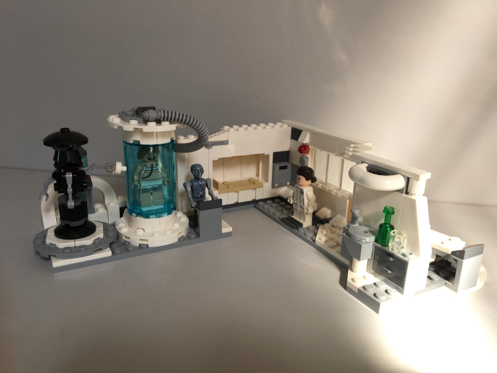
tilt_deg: -19.0
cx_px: 248
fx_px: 416
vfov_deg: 48.2
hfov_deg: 61.7
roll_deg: +1.4
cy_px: 186
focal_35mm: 29
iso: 32
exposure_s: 1/100
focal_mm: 4.15
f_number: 2.2
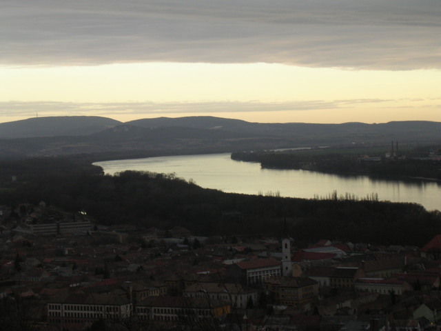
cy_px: 166
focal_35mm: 115
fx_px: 1465
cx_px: 220
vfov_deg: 12.9
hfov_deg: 17.1
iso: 100
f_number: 4.9
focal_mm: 17.4
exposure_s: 1/35.1
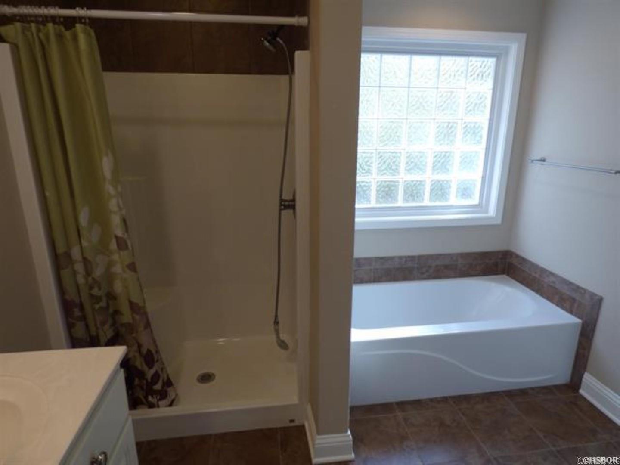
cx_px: 310
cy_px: 232
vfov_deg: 66.0
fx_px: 358
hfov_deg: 81.7
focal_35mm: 20
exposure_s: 1/60
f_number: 2.8
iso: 100
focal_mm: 3.58
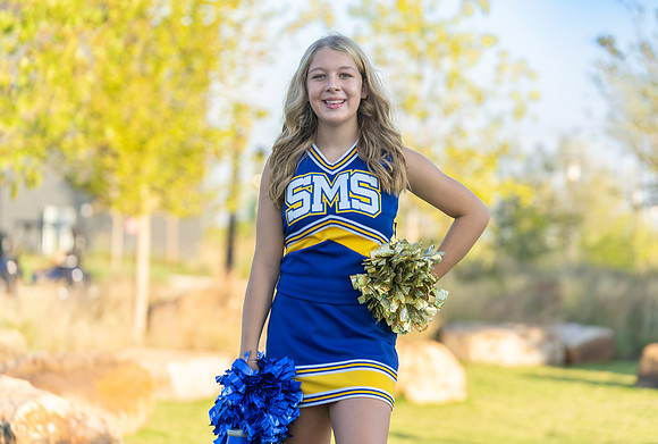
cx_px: 364
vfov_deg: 10.8
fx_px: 2336
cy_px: 207
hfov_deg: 16.0
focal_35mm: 127
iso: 125
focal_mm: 115
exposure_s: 1/400
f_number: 3.2
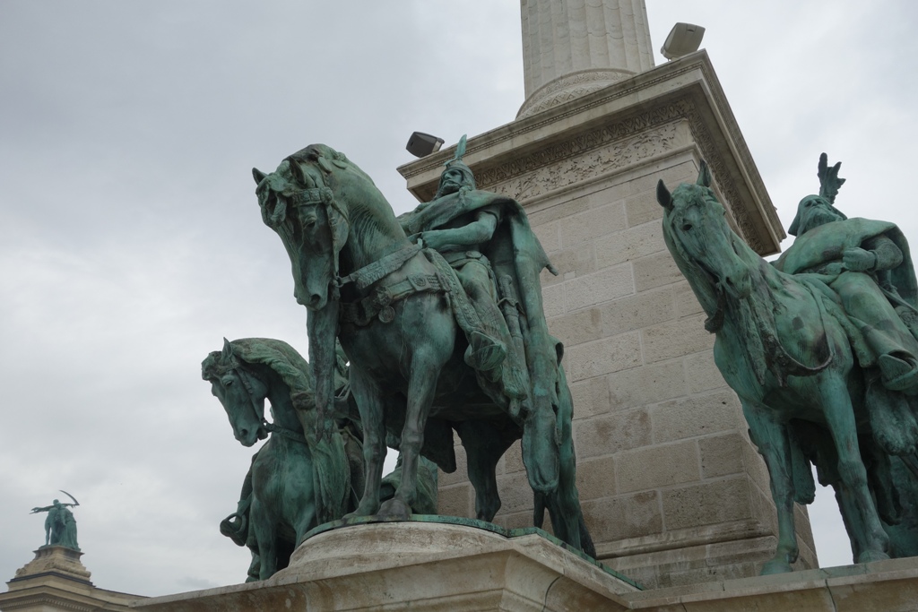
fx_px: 867
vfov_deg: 38.9
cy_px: 306
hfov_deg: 55.8
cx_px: 459
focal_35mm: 34
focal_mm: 12.78
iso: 125
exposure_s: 1/320
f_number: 5.6
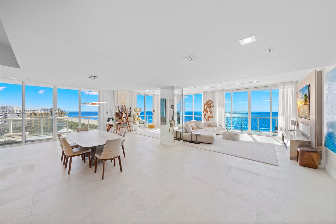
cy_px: 112
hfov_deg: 112.6
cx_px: 168
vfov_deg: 90.0
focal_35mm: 12
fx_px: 112
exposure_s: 1/50
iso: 200
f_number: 9
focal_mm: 12
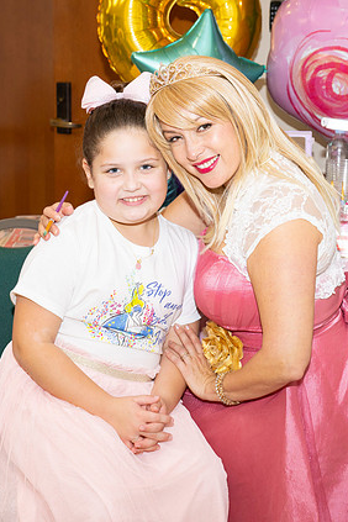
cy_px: 247
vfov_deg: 30.1
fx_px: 971
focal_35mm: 67
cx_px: 202
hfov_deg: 20.3
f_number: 5
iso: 400
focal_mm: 42
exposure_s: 1/100
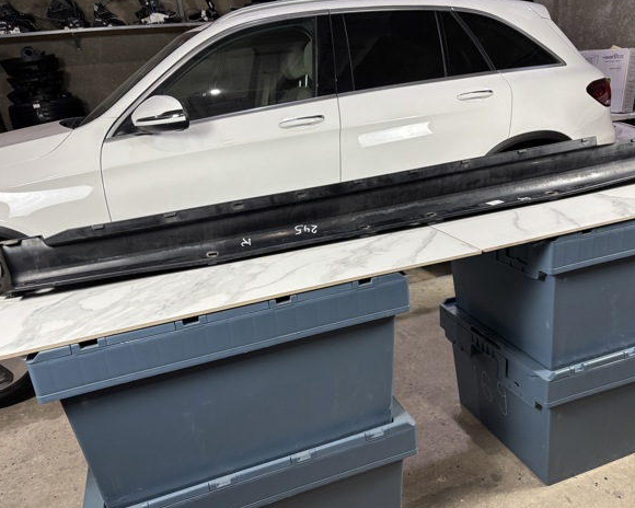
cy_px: 256
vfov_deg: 51.5
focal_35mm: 28
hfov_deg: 62.1
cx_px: 339
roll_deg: +5.3
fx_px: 526
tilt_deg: -18.5
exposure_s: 1/50
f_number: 1.6
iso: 80
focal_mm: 5.96
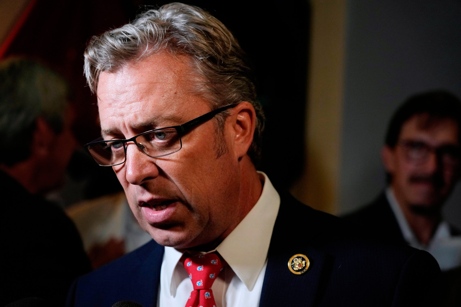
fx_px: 1127
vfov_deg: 15.5
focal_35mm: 88
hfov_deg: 23.1
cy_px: 154
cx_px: 230
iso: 3200
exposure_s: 1/400
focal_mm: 88
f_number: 4
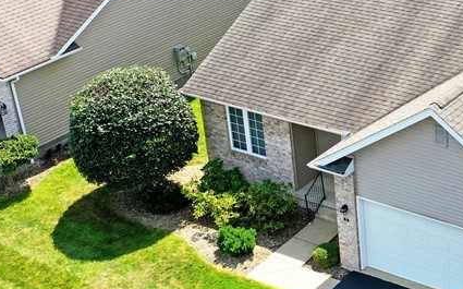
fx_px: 921
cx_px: 458
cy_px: 134
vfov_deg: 17.8
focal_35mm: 73
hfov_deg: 26.8
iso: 100
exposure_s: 1/240
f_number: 5
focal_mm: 10.26
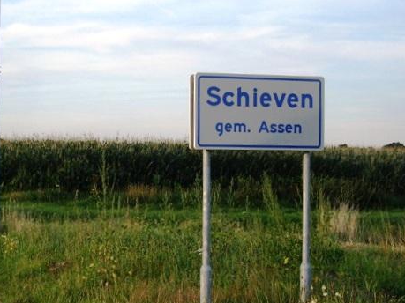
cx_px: 229
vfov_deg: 27.5
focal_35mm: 53
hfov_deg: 36.1
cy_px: 154
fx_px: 620
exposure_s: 1/400
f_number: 2.8
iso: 64
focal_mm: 7.9
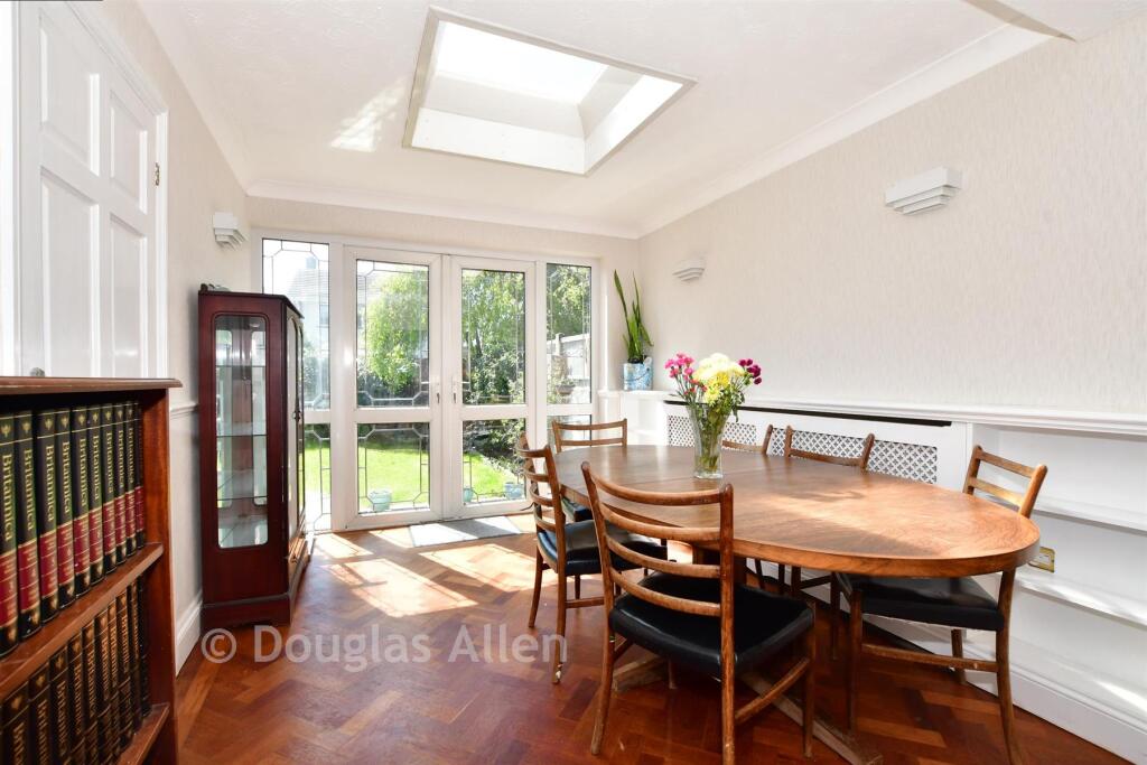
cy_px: 382
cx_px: 574
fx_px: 478
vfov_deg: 77.3
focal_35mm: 15
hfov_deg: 100.4
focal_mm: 10
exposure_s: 1/125
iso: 400
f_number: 8
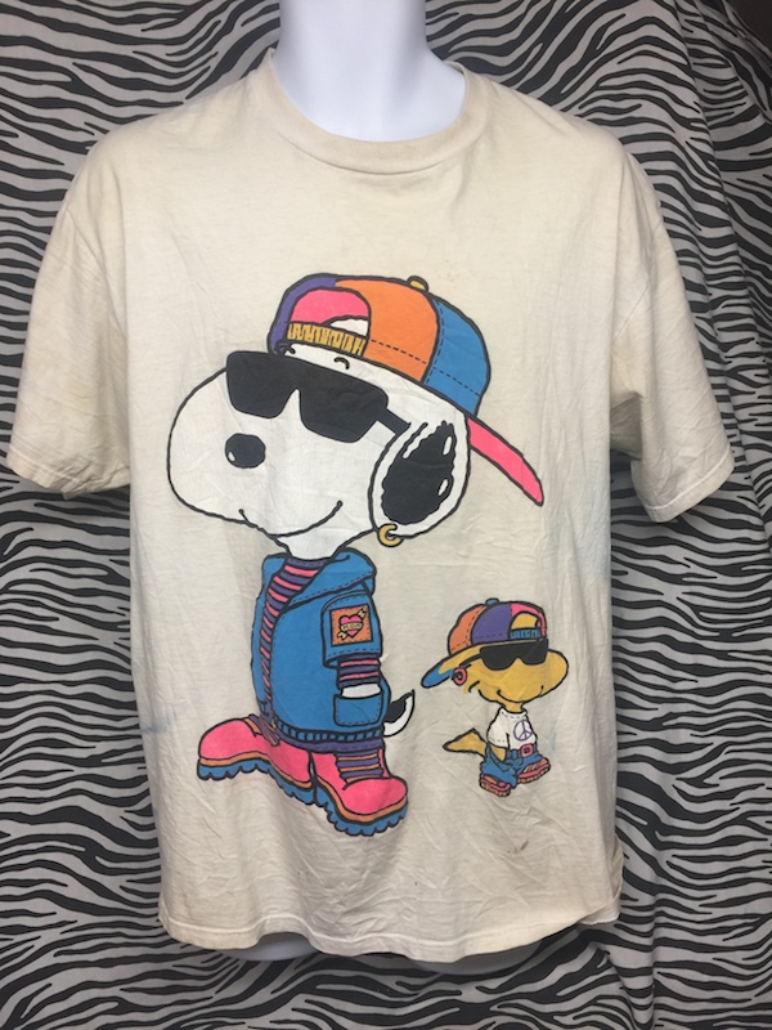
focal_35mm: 29
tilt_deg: -10.9
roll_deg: +2.6
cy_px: 515
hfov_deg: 48.2
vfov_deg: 61.7
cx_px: 386
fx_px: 862
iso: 32
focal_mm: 4.15
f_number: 2.2
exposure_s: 1/40
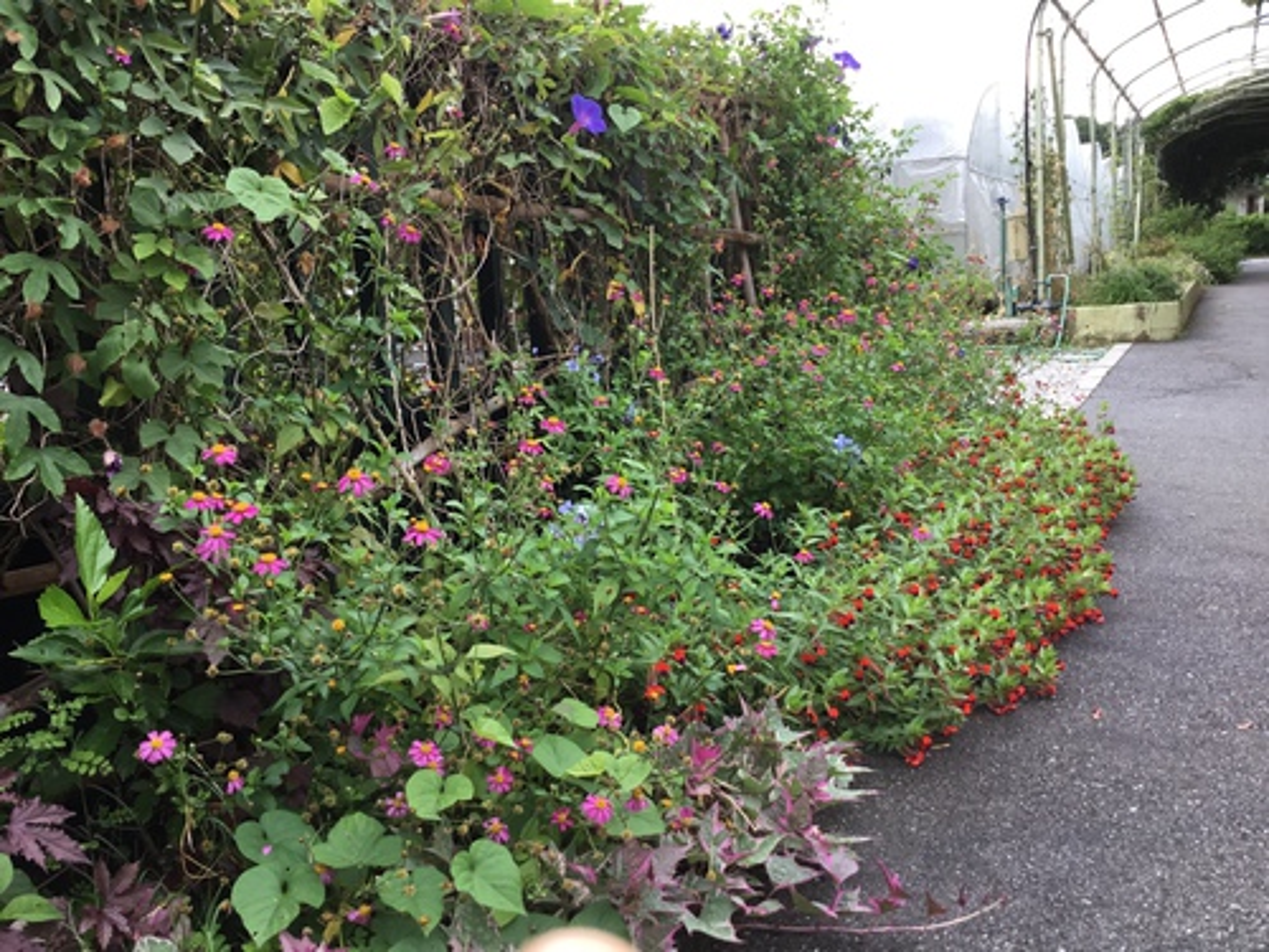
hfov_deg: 58.4
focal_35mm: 31
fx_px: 1136
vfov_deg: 45.4
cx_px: 634
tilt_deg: -10.8
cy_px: 476
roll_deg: +3.0
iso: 32
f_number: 2.4
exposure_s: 1/120
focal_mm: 3.3
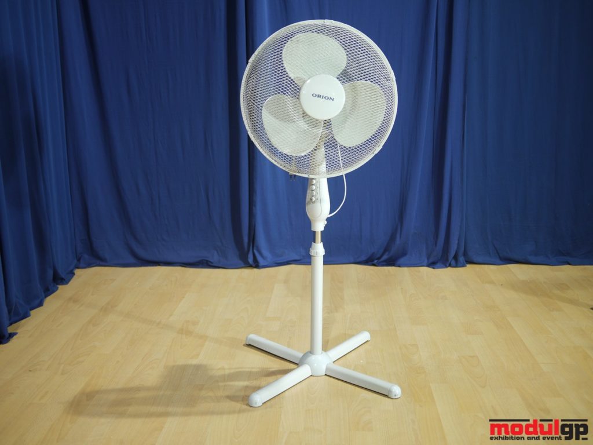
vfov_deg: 36.0
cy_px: 222
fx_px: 685
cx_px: 296
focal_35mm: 40
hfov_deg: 46.8
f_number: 1.7
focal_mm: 20
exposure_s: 1/60
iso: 100
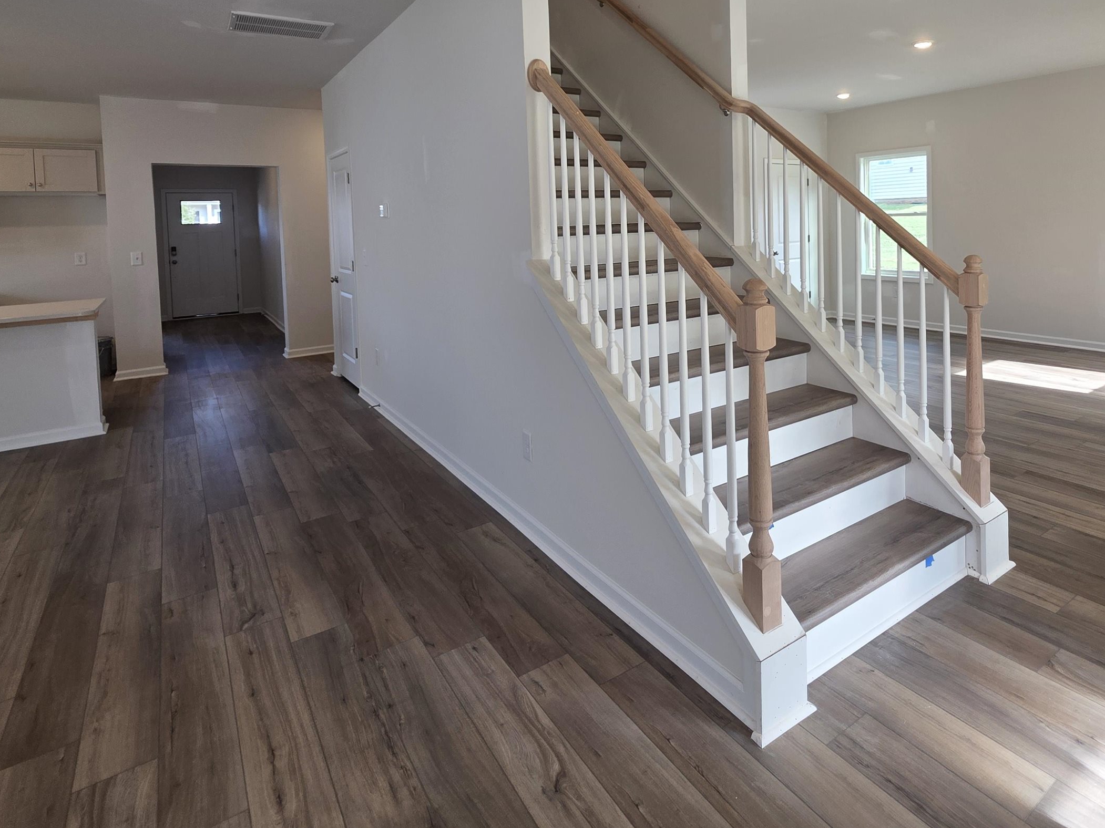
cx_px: 643
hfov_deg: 84.0
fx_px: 606
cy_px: 247
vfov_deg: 66.0
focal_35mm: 19
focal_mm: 2.2
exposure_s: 1/120
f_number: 1.9
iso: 64
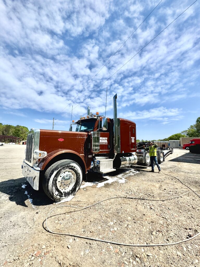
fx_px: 108
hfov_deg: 85.7
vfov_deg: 102.1
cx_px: 100
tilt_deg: +6.8
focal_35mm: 14
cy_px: 134
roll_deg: +0.8
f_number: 2.2
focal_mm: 2.22
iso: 50
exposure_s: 1/1789
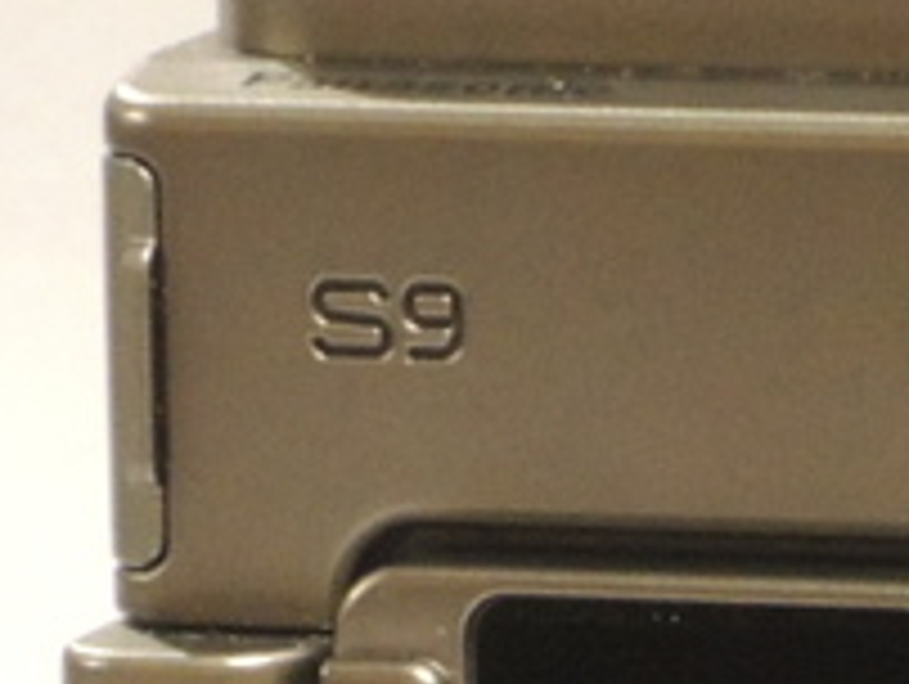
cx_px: 2128
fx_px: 15590
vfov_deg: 2.5
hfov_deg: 3.3
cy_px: 1125
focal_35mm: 593
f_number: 7.8
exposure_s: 1/30
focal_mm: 17.9
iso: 800
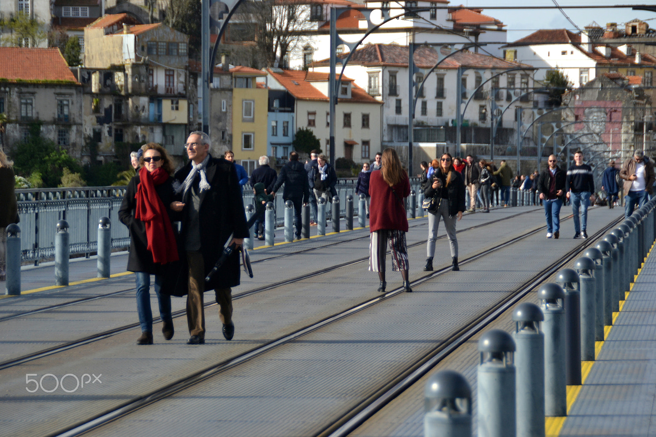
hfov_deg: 11.0
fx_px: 3416
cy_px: 218
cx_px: 328
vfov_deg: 7.3
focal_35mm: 188
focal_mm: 125
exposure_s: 1/500
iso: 180
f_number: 6
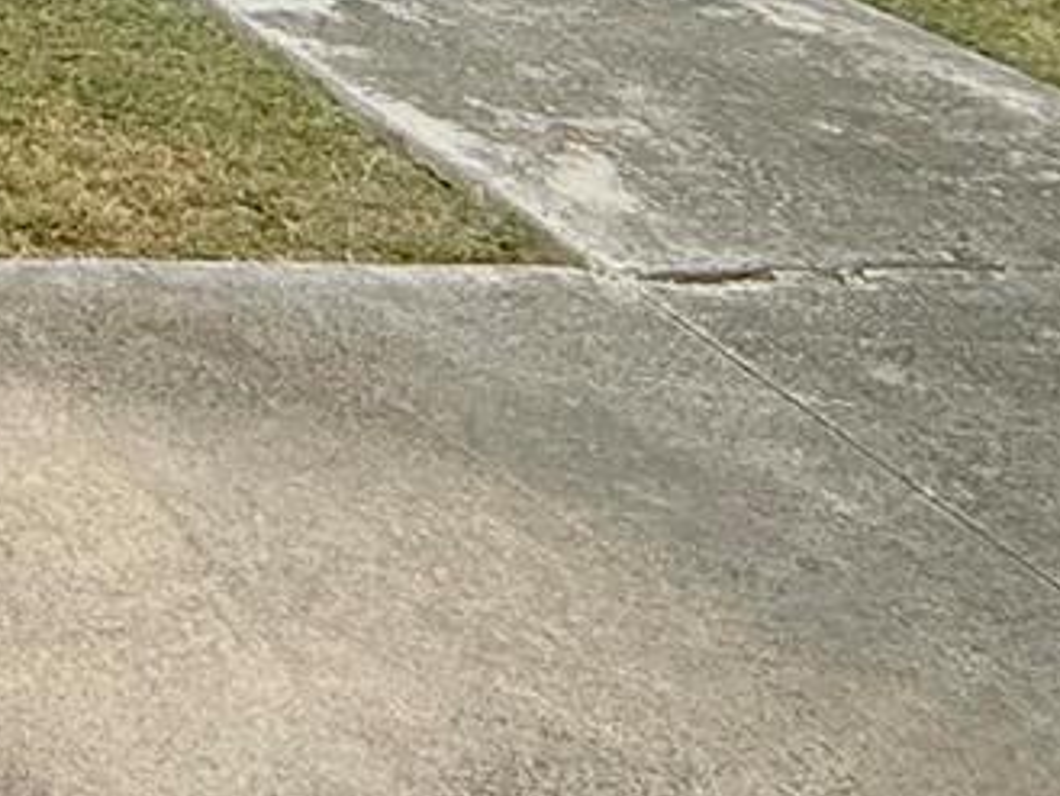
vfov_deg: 16.6
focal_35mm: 68
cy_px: -773
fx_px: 2083
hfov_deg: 19.2
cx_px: -979
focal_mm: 2.22
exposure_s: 1/2092
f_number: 2.2
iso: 80
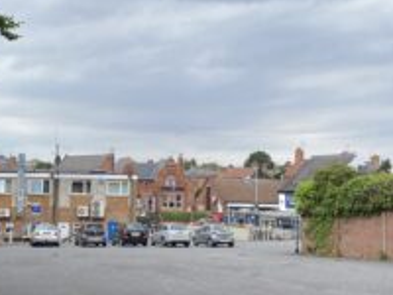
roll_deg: -1.3
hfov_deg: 36.2
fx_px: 590
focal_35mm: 52
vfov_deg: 28.0
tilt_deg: +3.0
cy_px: 149
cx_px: 112
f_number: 1.8
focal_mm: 4.25
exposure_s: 1/1232
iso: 32
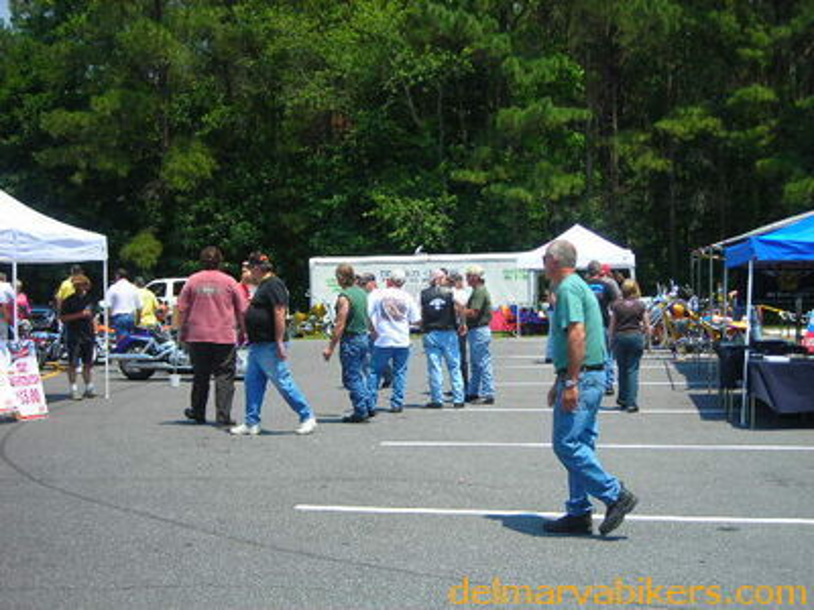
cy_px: 305
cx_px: 407
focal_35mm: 55
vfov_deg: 26.6
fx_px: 1293
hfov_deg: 34.9
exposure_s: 1/394
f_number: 3.6
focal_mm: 9.1
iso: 50
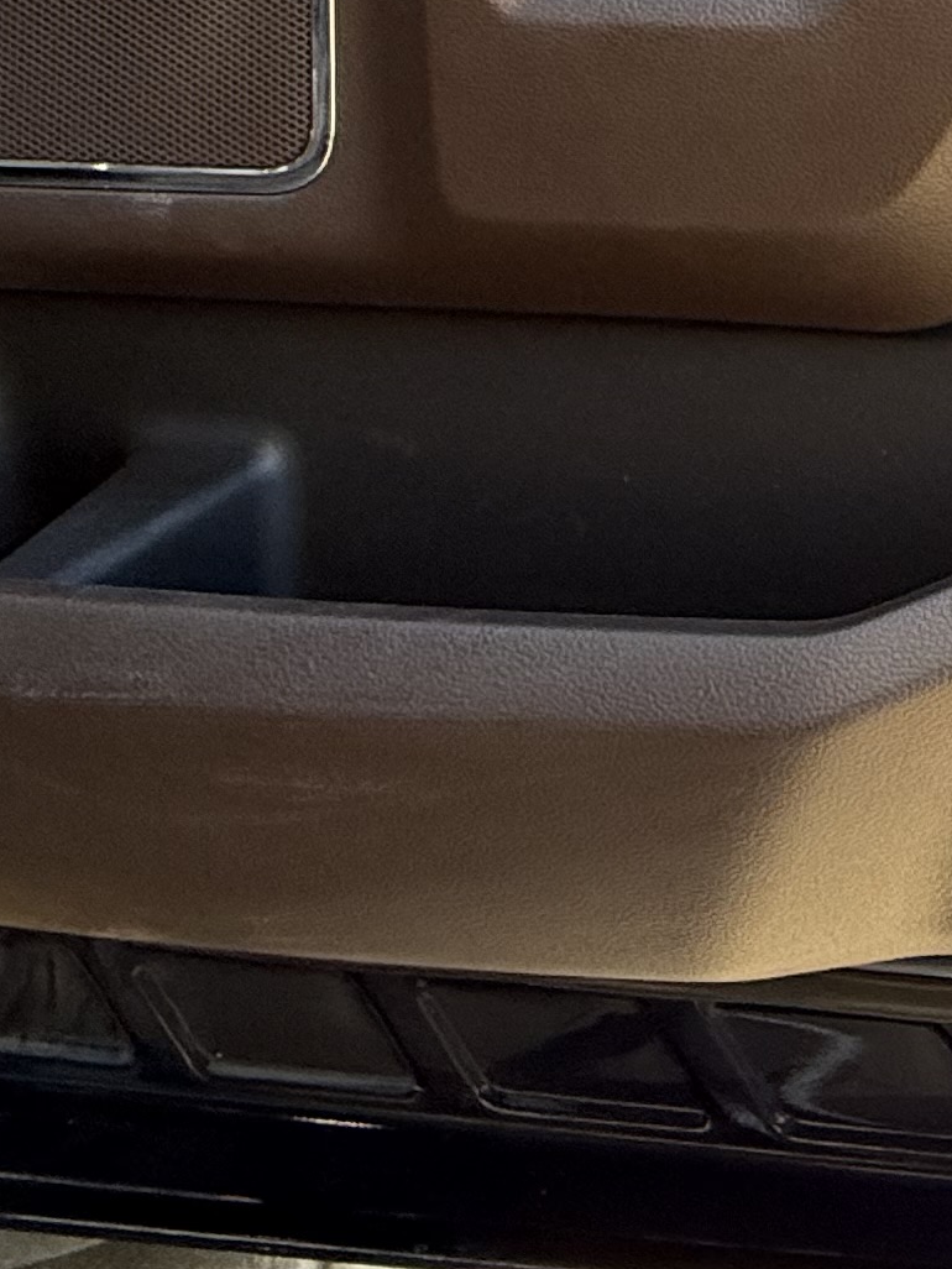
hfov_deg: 21.0
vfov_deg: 29.8
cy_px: -263
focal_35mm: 55
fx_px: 2016
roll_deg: -2.6
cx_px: 1554
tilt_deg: -8.0
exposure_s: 1/99
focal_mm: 2.22
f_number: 2.2
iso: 100
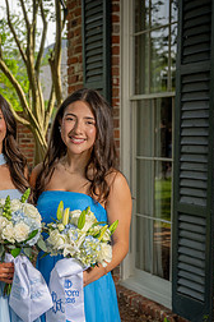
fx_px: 669
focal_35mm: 75
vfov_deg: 26.2
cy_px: 282
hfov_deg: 18.1
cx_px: 66
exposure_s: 1/160
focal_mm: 42
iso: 100
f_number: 5
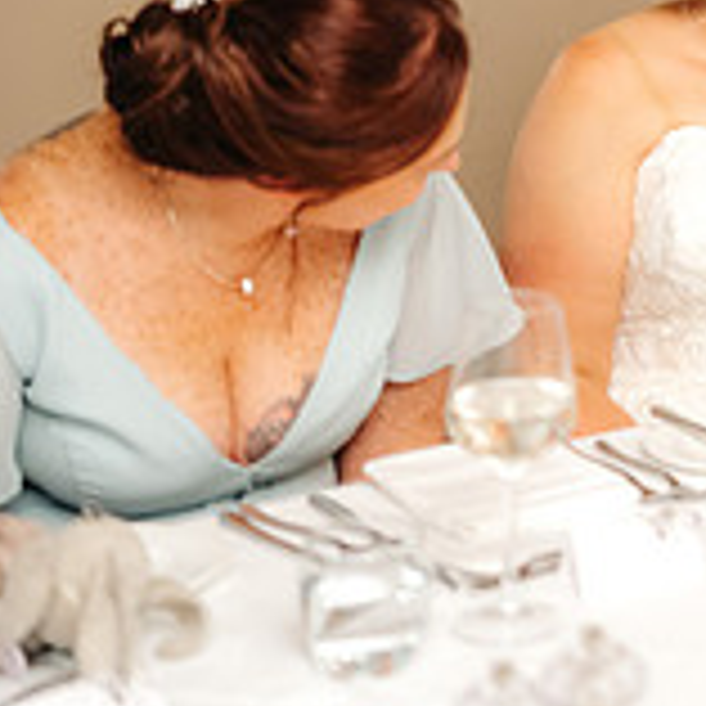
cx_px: 1156
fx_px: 2538
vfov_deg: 15.3
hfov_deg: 14.4
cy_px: -151
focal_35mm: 110
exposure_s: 1/200
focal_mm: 35
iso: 1000
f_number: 1.4
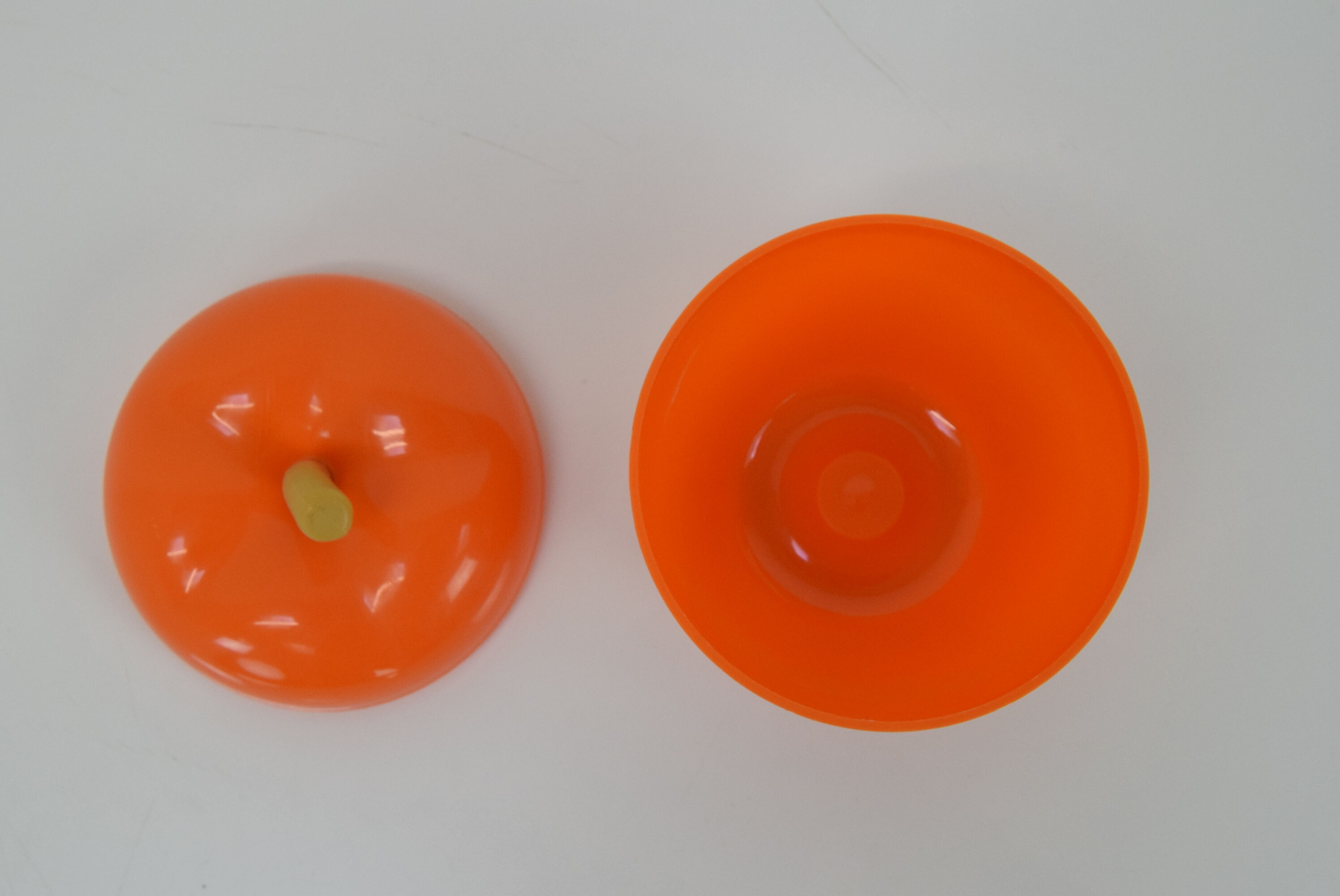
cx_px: 670
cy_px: 448
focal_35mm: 45
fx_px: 1676
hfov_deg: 43.6
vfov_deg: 29.9
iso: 1600
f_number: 9
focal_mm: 30
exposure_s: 1/320
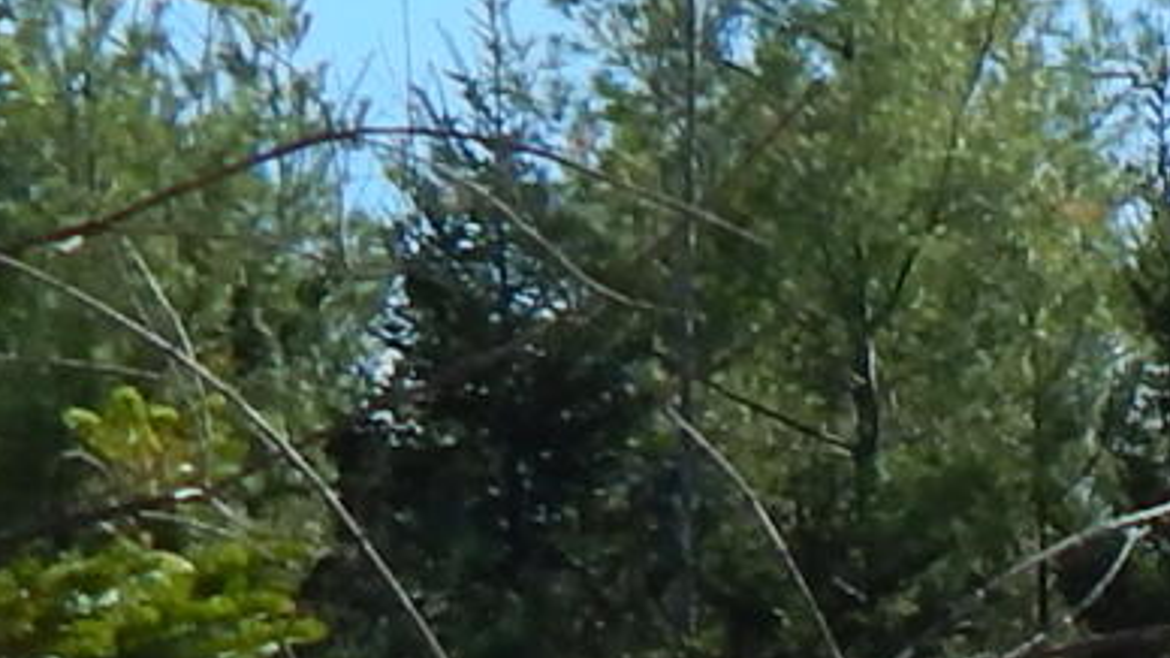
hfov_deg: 7.3
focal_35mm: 261
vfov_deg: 4.5
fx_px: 8095
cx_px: 3588
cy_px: 1868
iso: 125
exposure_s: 1/400
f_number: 6.5
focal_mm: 5.6
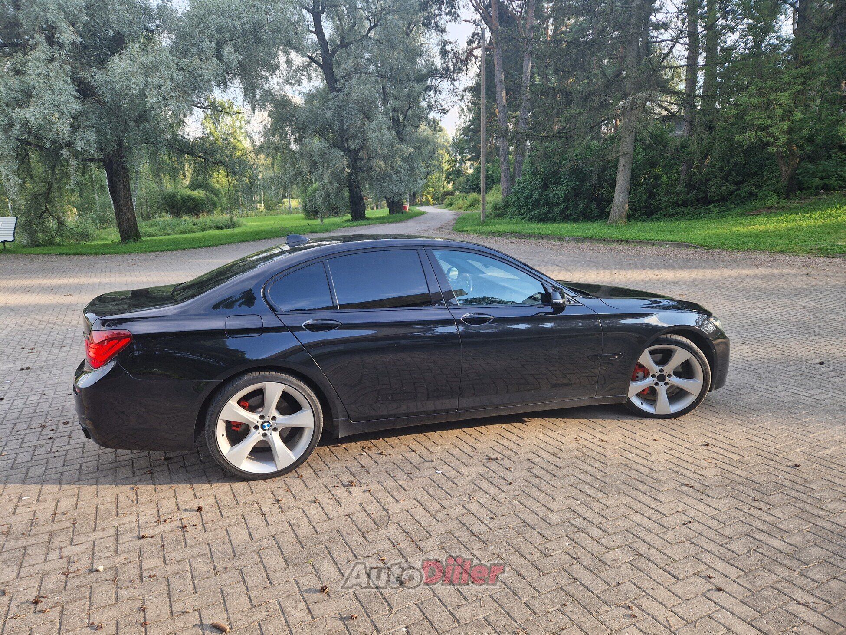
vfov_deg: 58.9
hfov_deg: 73.9
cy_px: 318
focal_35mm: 23
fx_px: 562
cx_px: 423
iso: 50
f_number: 1.8
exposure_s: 1/180
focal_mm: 5.4
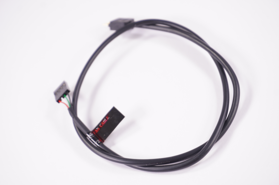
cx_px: 140
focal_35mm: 75
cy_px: 92
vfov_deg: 18.1
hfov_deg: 27.0
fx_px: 581
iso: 400
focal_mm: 50
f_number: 6.3
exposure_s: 1/200
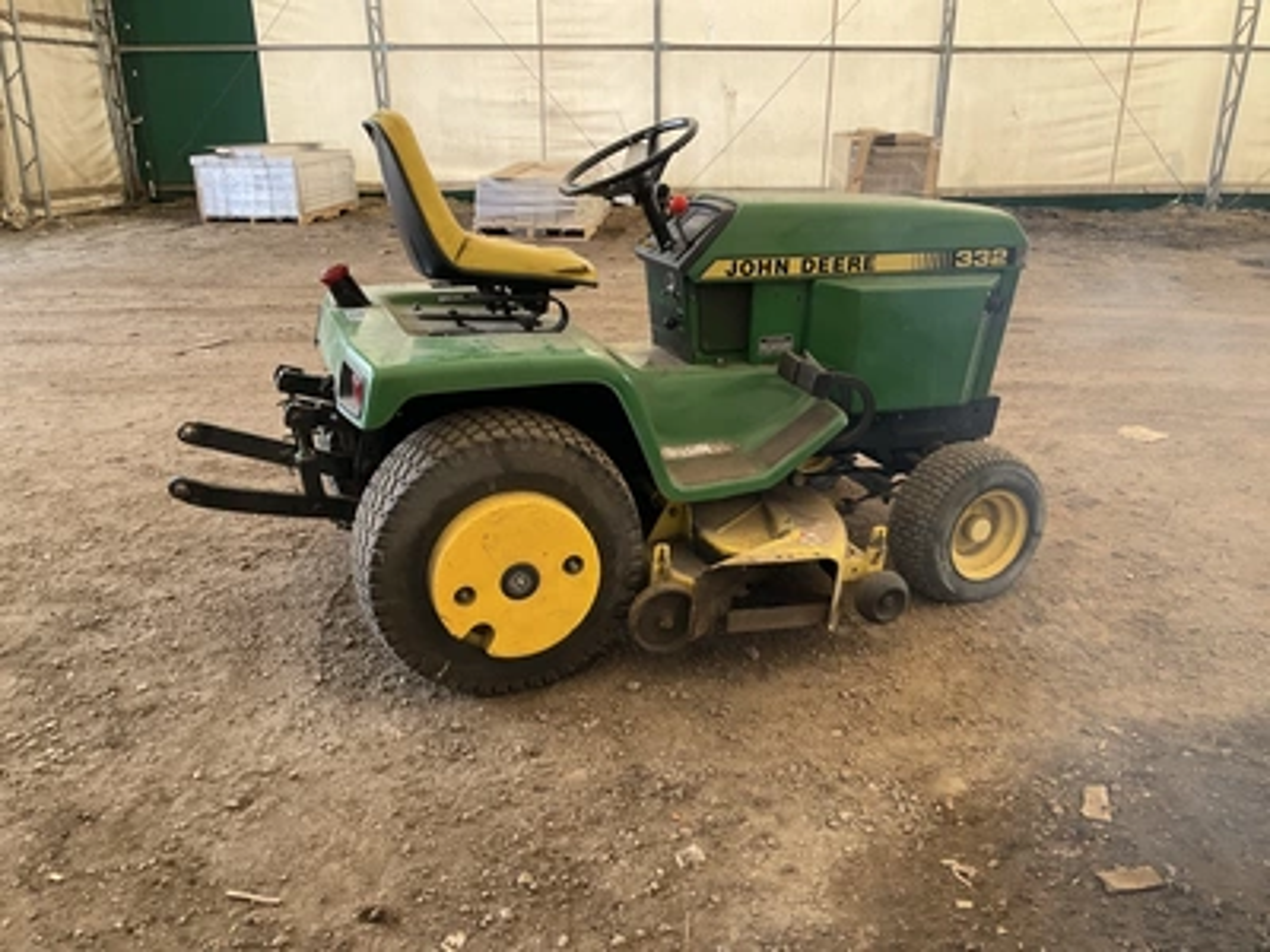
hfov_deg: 61.7
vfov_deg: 48.2
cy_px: 476
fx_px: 1064
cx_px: 635
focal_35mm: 29
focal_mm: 3
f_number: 1.8
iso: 32
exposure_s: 1/122
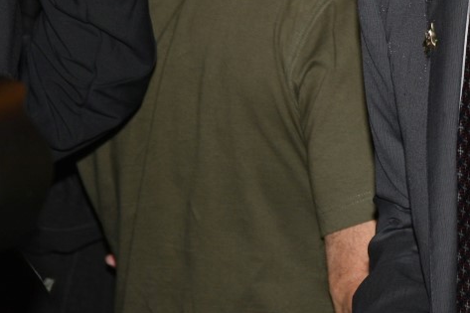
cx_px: 580
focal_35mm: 291
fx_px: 3798
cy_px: -134
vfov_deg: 4.7
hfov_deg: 7.0
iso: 500
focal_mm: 85
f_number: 6.3
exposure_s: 1/200
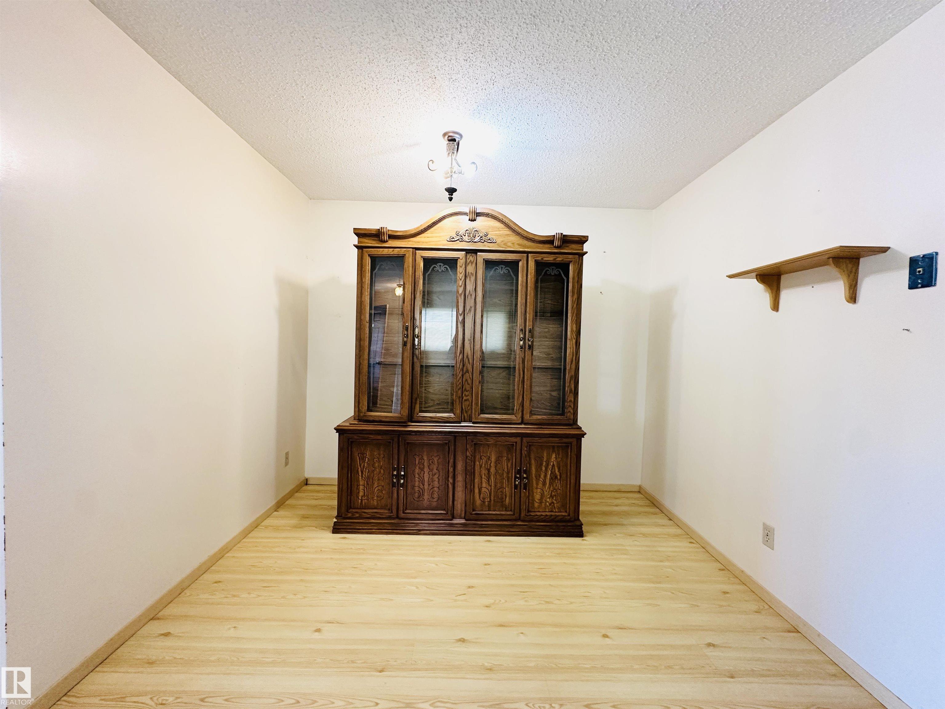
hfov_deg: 102.1
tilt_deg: -1.4
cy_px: 354
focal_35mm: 14
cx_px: 472
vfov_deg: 85.7
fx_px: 382
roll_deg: -1.3
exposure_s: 1/60
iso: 250
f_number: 2.2
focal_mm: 2.22
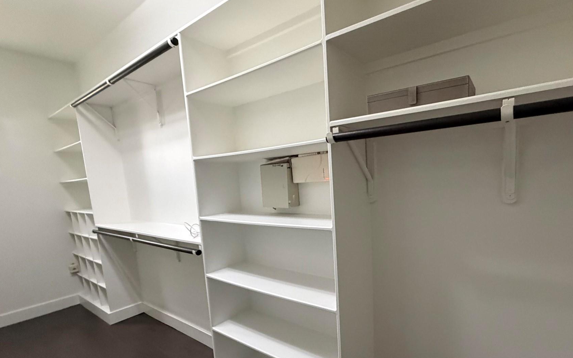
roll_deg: +2.3
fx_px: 281
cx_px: 340
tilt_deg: -7.8
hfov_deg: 90.1
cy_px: 216
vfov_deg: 64.4
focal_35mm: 18
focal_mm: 2.22
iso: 640
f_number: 2.2
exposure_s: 1/60
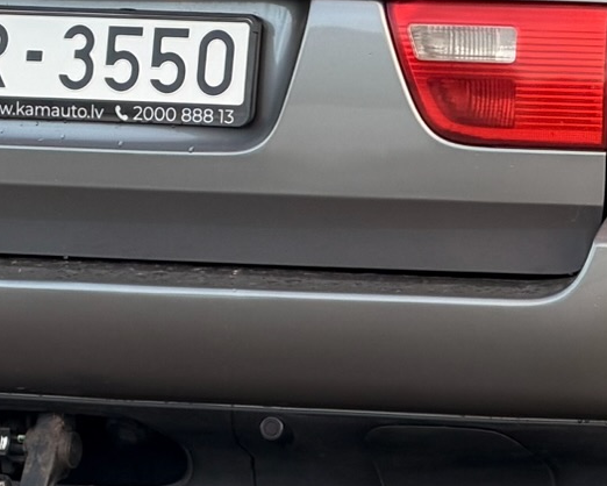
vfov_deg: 4.0
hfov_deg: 5.0
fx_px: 6883
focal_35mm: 383
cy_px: 135
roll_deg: +0.8
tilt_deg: -3.8
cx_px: 566
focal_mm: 16.89
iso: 100
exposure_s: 1/121
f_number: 2.8
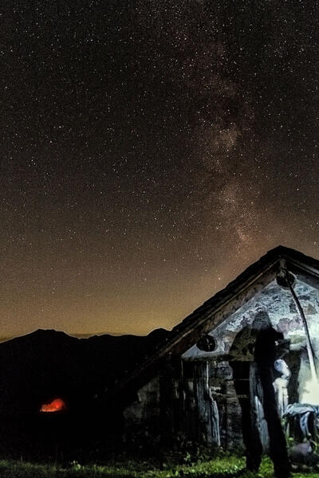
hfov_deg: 45.0
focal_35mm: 29
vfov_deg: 63.7
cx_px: 160
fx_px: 385
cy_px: 239
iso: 3200
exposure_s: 5
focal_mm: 19.6
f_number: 2.8
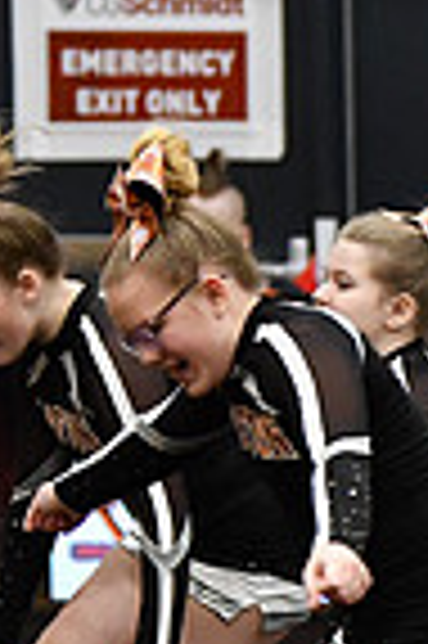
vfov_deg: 3.2
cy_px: 718
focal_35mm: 639
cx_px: 1189
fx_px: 11422
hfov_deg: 2.1
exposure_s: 1/800
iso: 4000
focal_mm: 105
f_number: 2.8
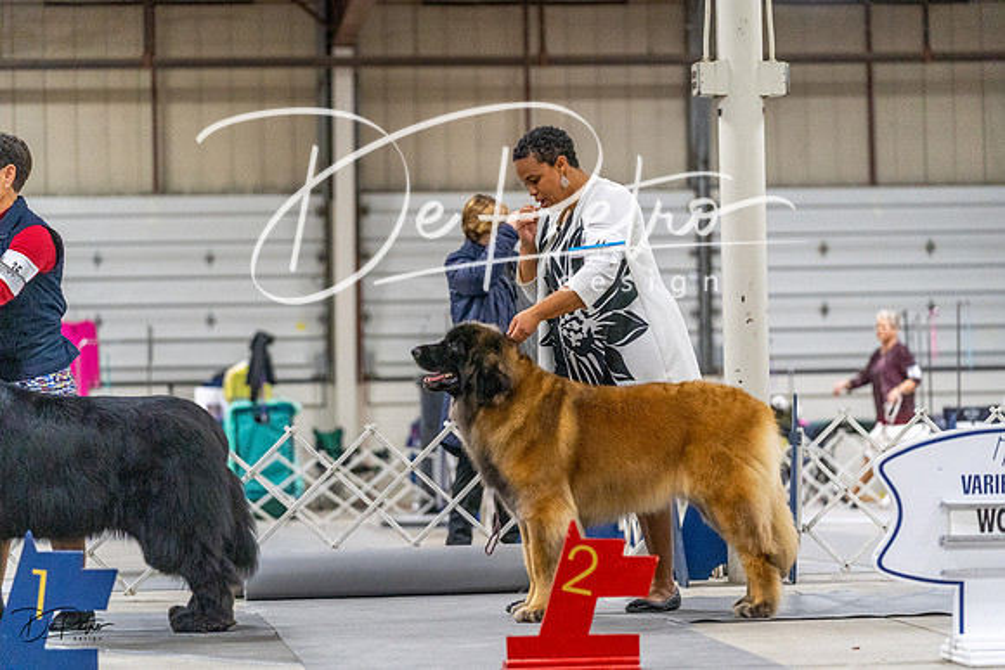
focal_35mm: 123
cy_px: 335
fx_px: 3434
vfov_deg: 11.2
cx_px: 502
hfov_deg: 16.6
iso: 6400
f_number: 3.2
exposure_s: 1/320
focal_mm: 123
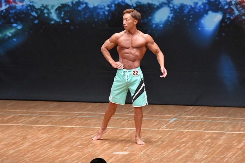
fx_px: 1939
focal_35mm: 285
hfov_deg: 7.2
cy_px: 82
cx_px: 122
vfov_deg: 4.8
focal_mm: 190
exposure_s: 1/400
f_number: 5.6
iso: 8000
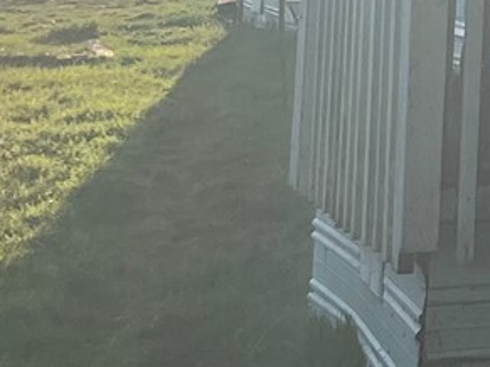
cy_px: -170
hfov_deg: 10.8
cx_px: 1330
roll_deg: -1.4
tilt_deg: +2.2
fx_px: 2023
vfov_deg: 10.1
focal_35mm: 143
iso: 50
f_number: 1.5
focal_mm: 5.7
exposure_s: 1/9434
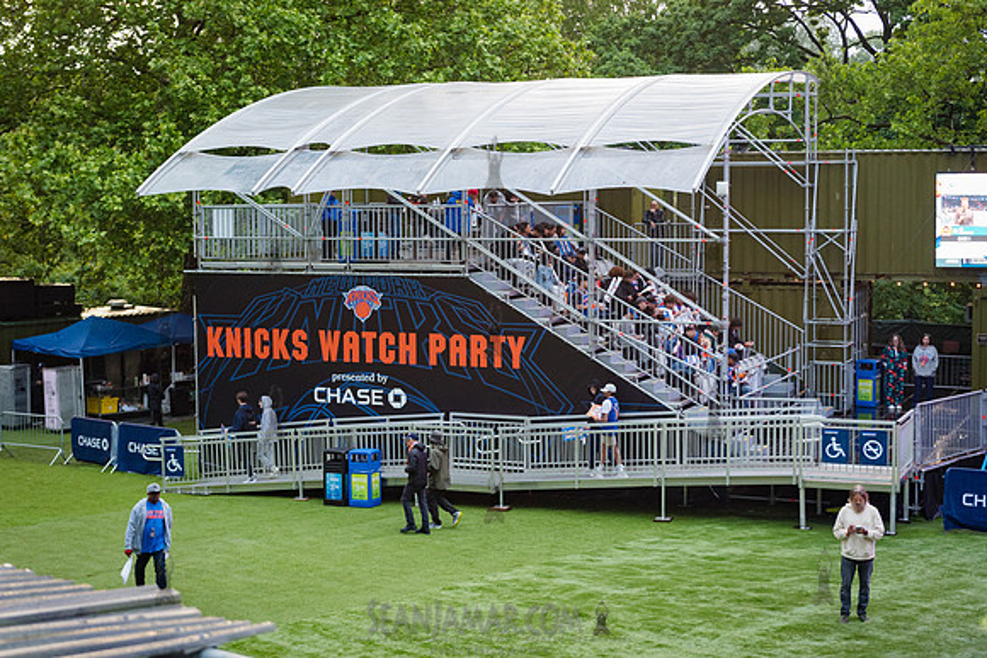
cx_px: 494
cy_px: 329
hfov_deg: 33.6
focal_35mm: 60
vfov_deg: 22.8
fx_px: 1635
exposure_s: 1/160
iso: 2500
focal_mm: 58
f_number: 4
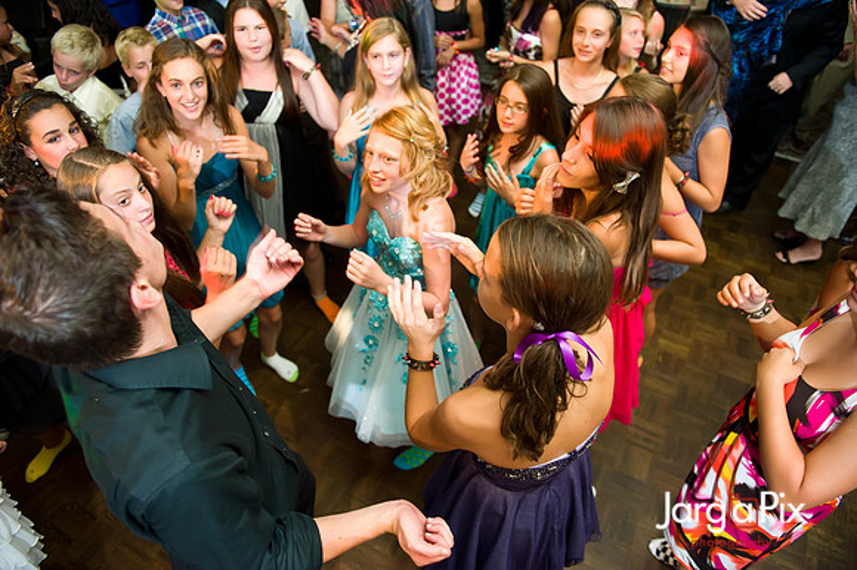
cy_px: 285
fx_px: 571
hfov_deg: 73.8
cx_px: 428
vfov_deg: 53.1
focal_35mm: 24
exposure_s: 1/125
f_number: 3.2
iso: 1600
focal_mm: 24
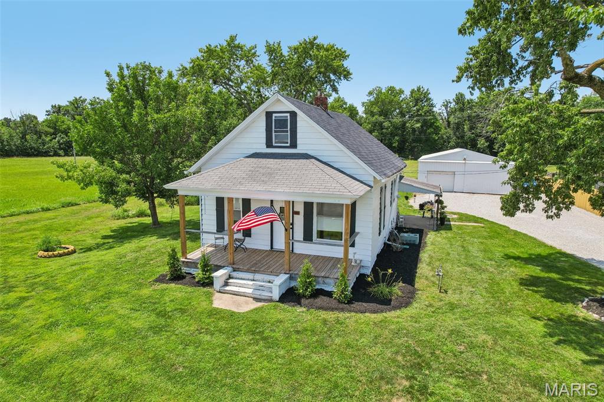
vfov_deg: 57.2
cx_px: 302
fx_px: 369
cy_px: 201
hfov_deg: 78.6
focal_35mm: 22
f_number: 2.8
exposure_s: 1/1600
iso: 100
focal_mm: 8.4
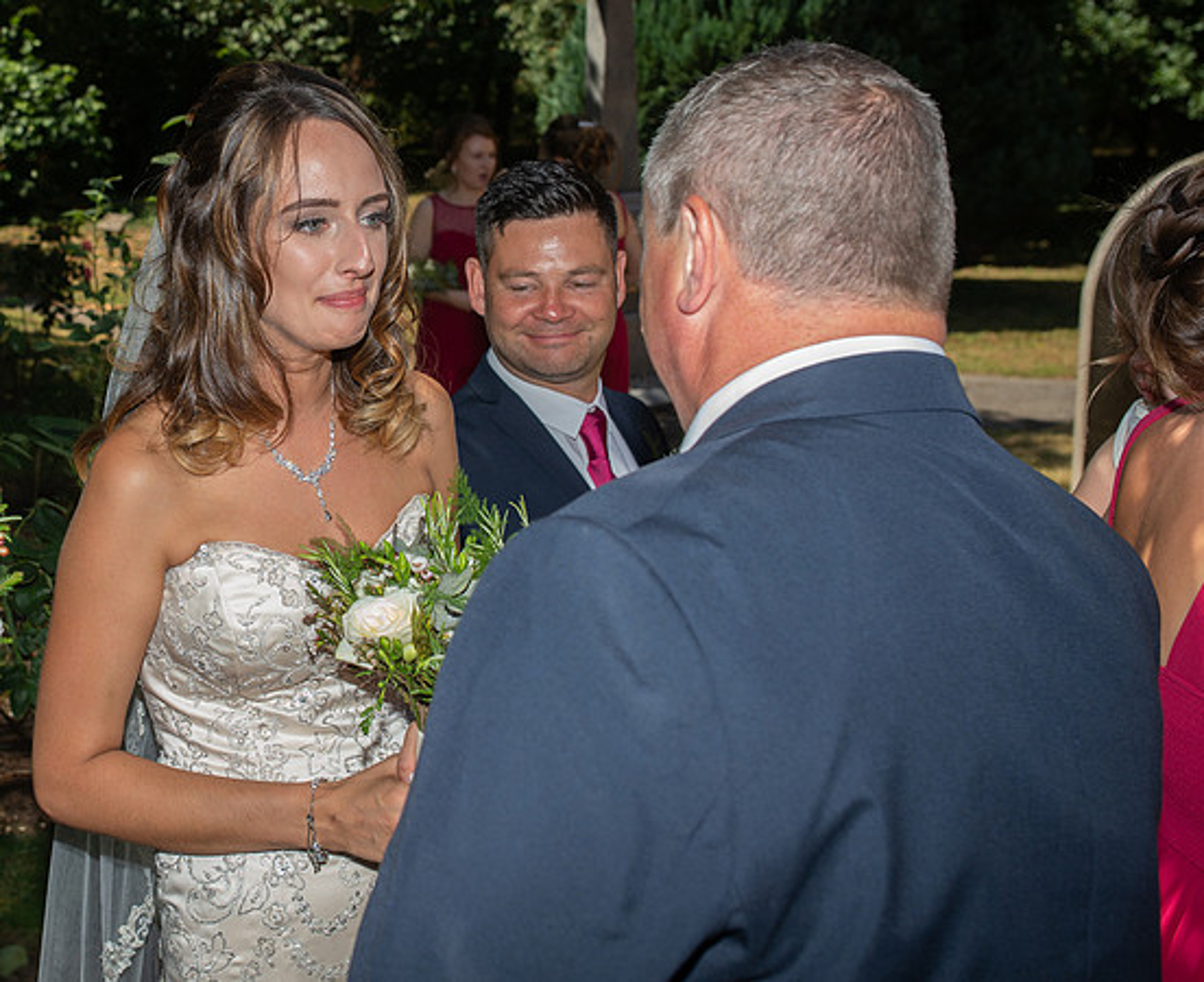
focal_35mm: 51
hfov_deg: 35.0
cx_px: 253
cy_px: 348
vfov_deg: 29.6
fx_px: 1848
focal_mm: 35
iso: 100
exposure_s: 1/250
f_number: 6.3
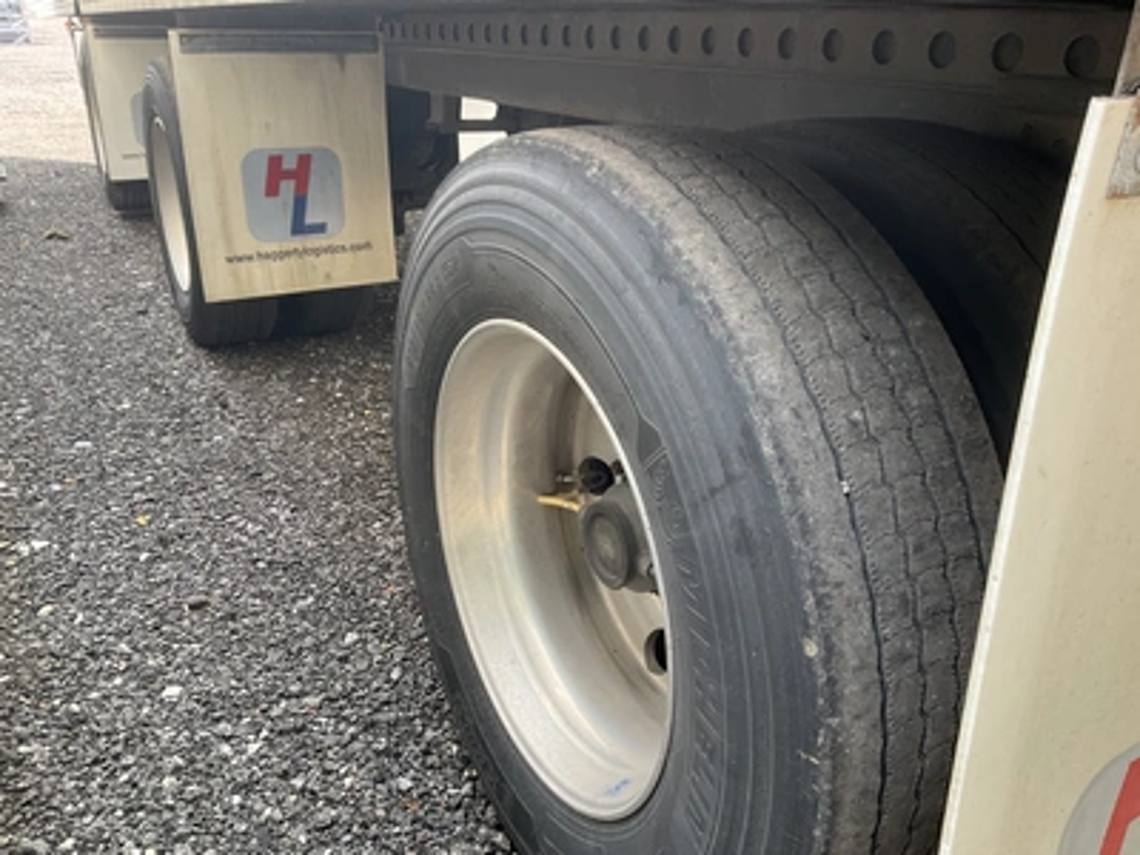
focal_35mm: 29
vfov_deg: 48.2
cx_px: 570
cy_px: 428
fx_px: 955
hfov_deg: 61.7
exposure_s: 1/122
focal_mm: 3
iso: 40
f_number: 1.8
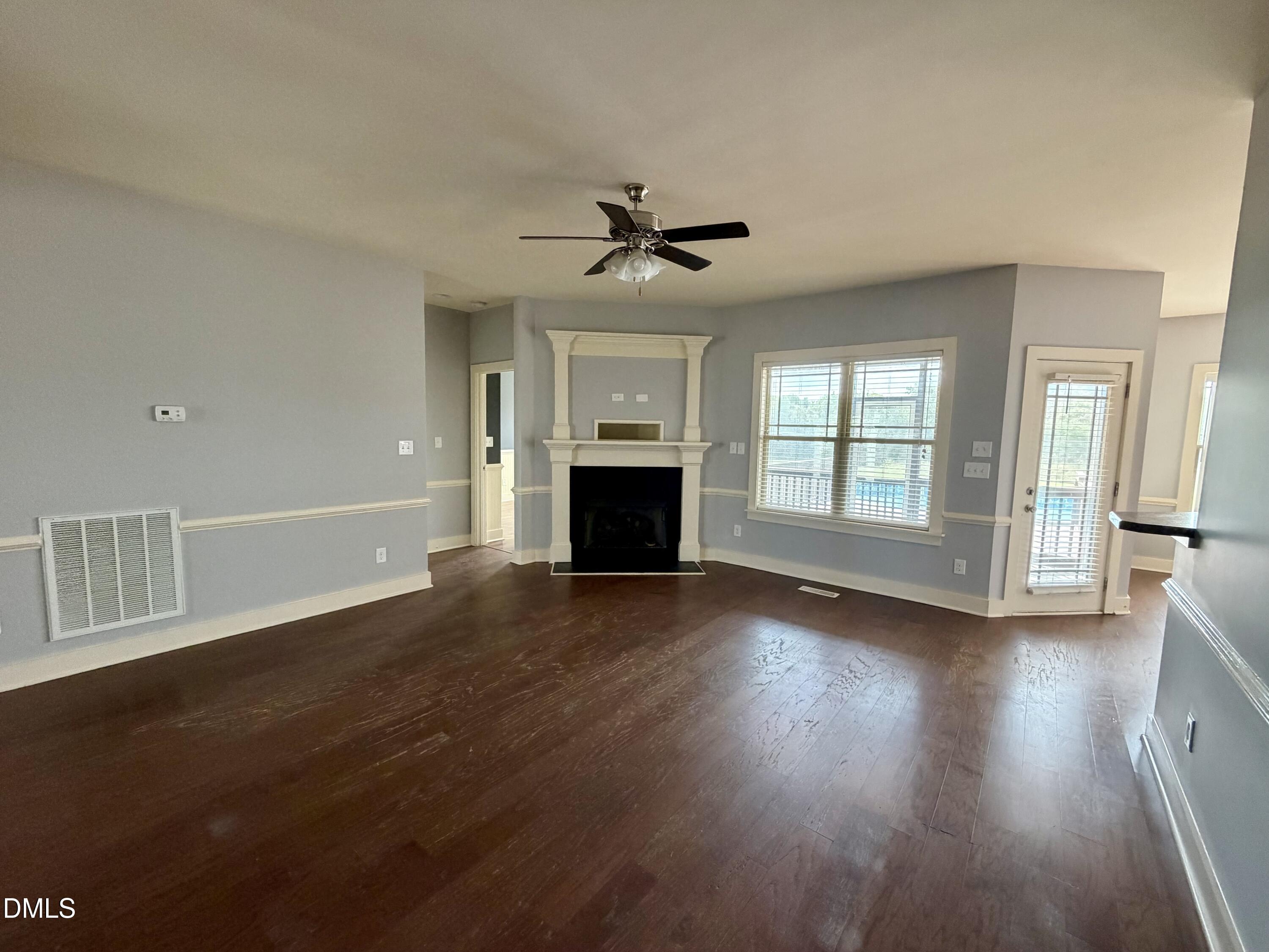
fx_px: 513
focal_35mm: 14
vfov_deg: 85.7
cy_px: 476
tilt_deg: -5.9
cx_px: 634
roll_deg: -1.2
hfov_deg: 102.1
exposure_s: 1/98
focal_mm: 2.22
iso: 320
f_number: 2.2
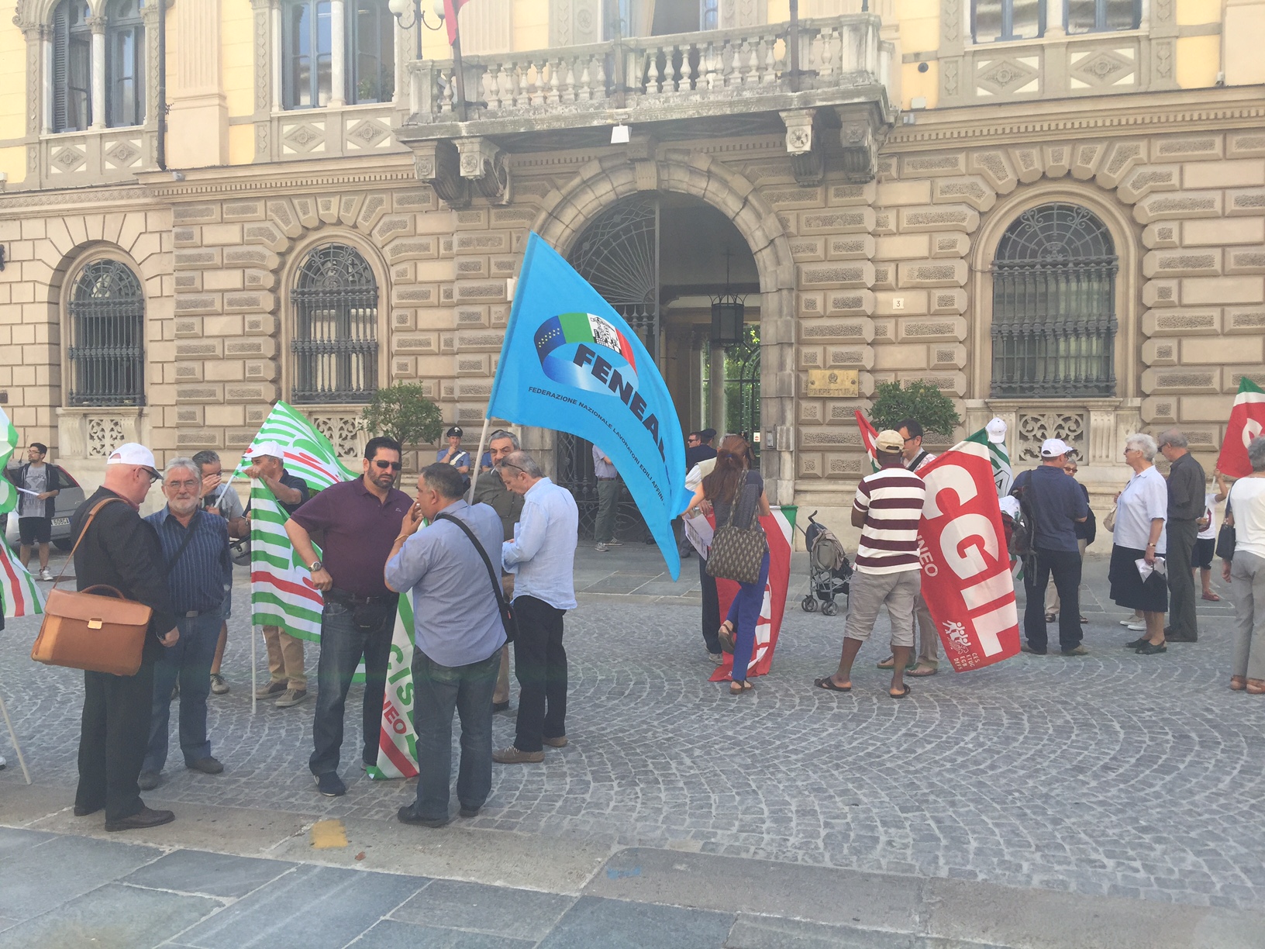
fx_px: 1060
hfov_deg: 61.7
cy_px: 474
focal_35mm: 29
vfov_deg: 48.2
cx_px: 632
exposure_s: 1/719
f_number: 2.2
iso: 32
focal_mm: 4.15
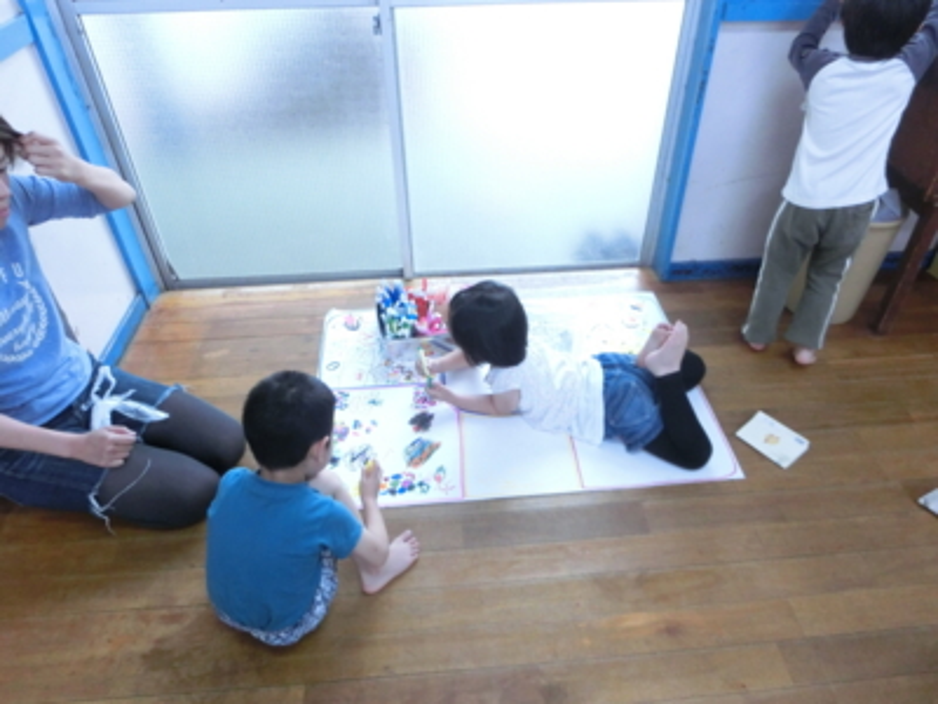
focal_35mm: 24
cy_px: 352
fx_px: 650
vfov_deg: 56.8
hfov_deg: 71.6
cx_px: 469
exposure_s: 1/125
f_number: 3
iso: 640
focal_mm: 4.24
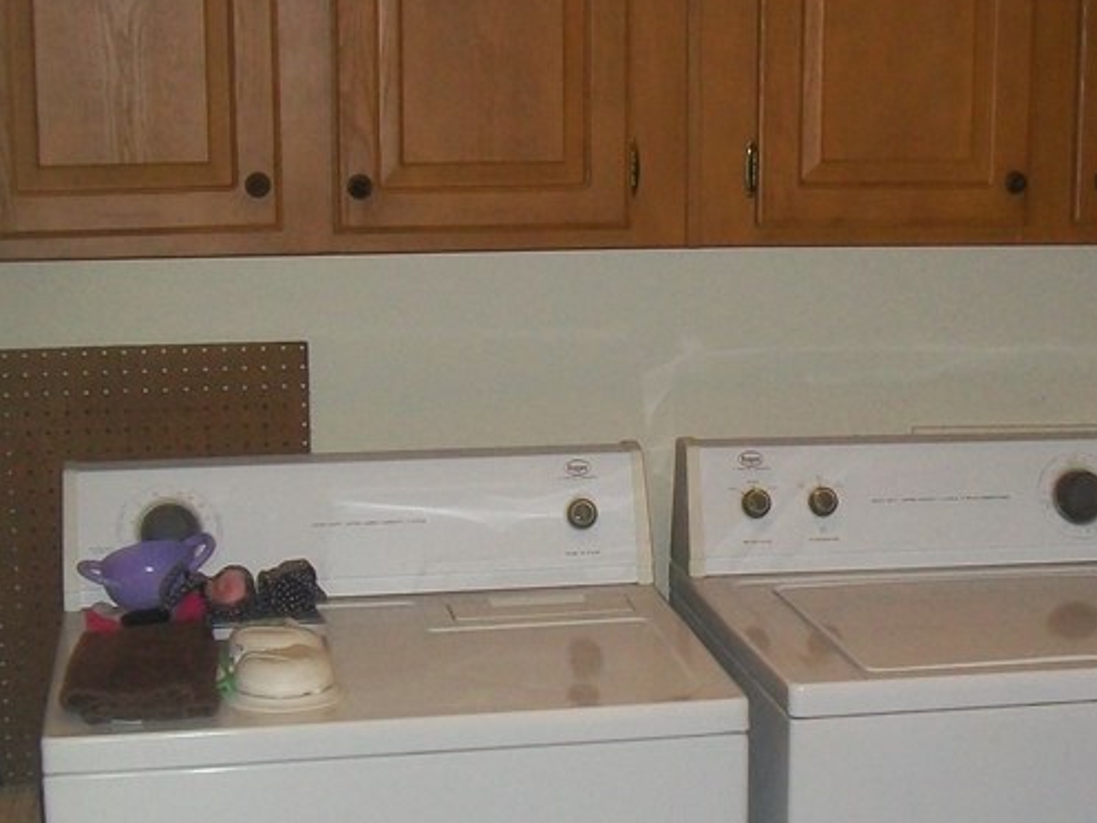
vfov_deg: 21.0
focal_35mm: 70
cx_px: 777
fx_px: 2219
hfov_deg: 27.5
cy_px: 541
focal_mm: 6.1
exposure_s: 1/60
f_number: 2.7
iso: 160
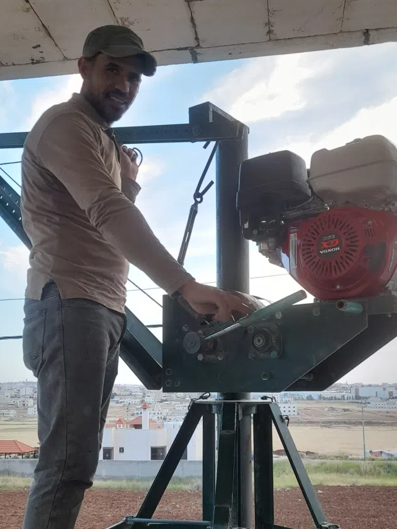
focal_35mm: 40
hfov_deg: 36.0
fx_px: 612
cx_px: 192
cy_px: 331
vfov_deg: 46.4
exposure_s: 1/50
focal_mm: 4.6
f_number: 2
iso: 25
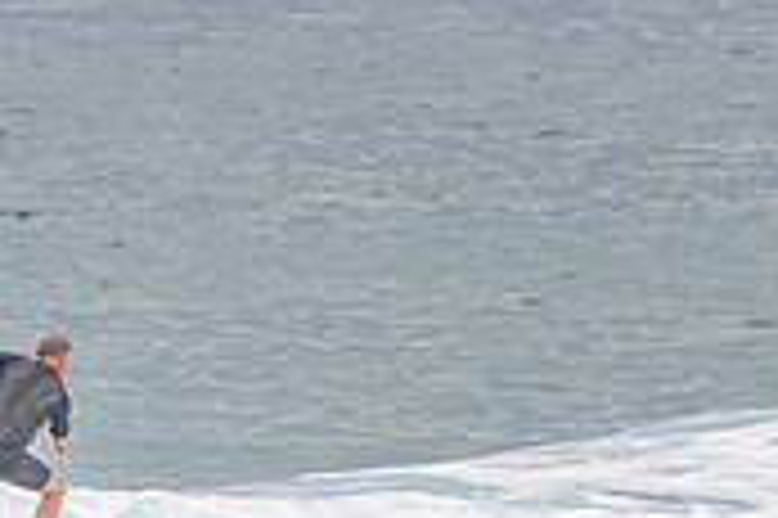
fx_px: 39856
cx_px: -8
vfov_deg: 0.7
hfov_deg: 1.1
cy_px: 467
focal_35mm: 1846
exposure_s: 1/2000
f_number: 5.6
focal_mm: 400
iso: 180
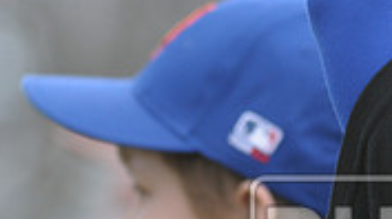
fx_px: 10702
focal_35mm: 1031
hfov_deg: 2.1
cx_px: 514
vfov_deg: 1.2
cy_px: 258
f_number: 4
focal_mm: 200
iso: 400
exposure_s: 1/1000
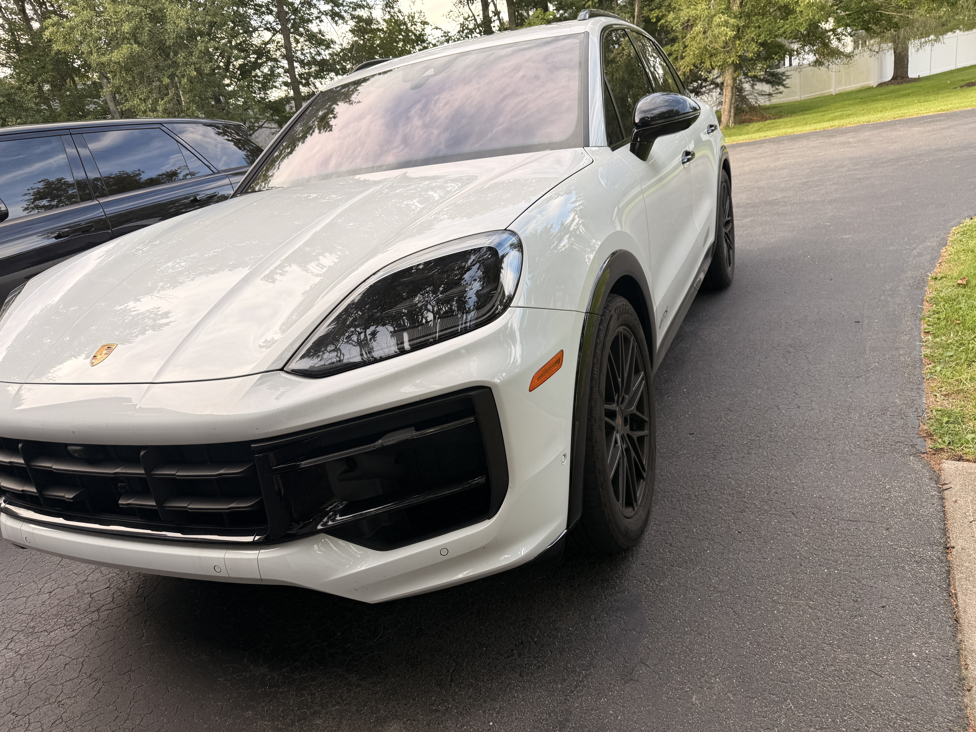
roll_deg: +9.7
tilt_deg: -19.6
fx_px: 677
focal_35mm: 24
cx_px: 488
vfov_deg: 56.8
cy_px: 366
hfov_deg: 71.6
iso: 80
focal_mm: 6.76
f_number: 1.78
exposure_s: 1/395
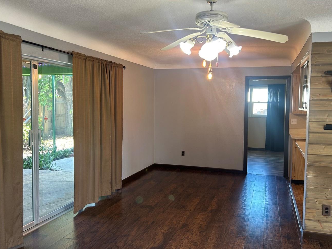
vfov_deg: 44.2
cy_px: 125
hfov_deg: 56.8
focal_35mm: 32
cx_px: 177
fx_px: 307
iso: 64
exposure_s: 1/60
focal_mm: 5.7
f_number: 1.5
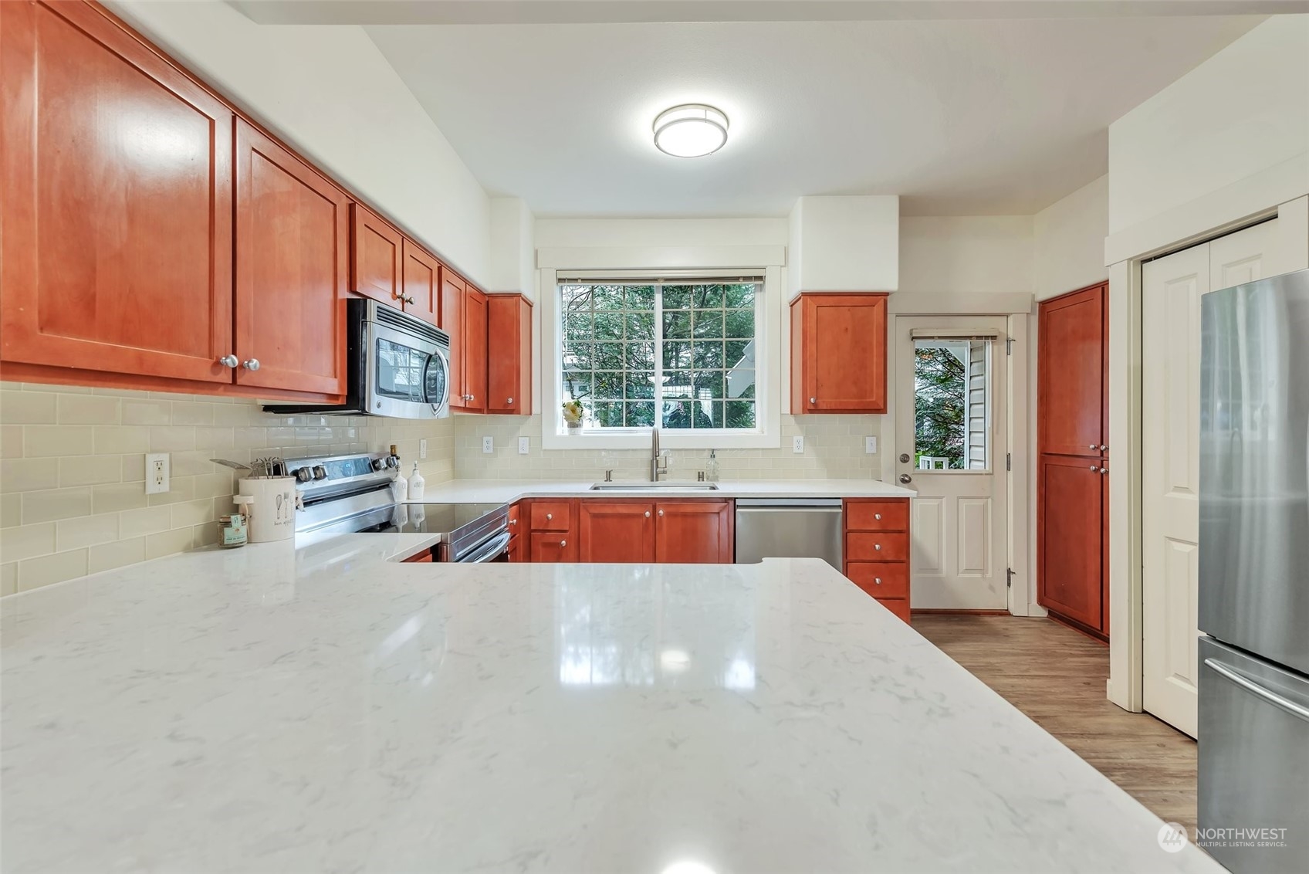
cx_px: 654
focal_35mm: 15
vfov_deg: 77.4
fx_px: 546
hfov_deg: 100.4
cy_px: 437
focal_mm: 15
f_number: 6.3
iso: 200
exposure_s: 1/40
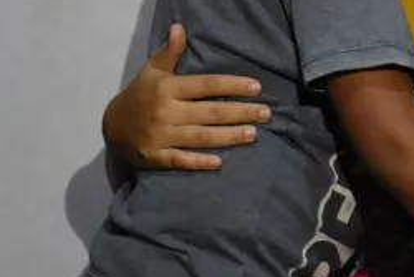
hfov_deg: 16.1
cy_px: 54
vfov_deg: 11.1
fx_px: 1415
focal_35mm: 123
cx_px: 474
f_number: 3.8
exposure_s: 1/60
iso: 4500
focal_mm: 20
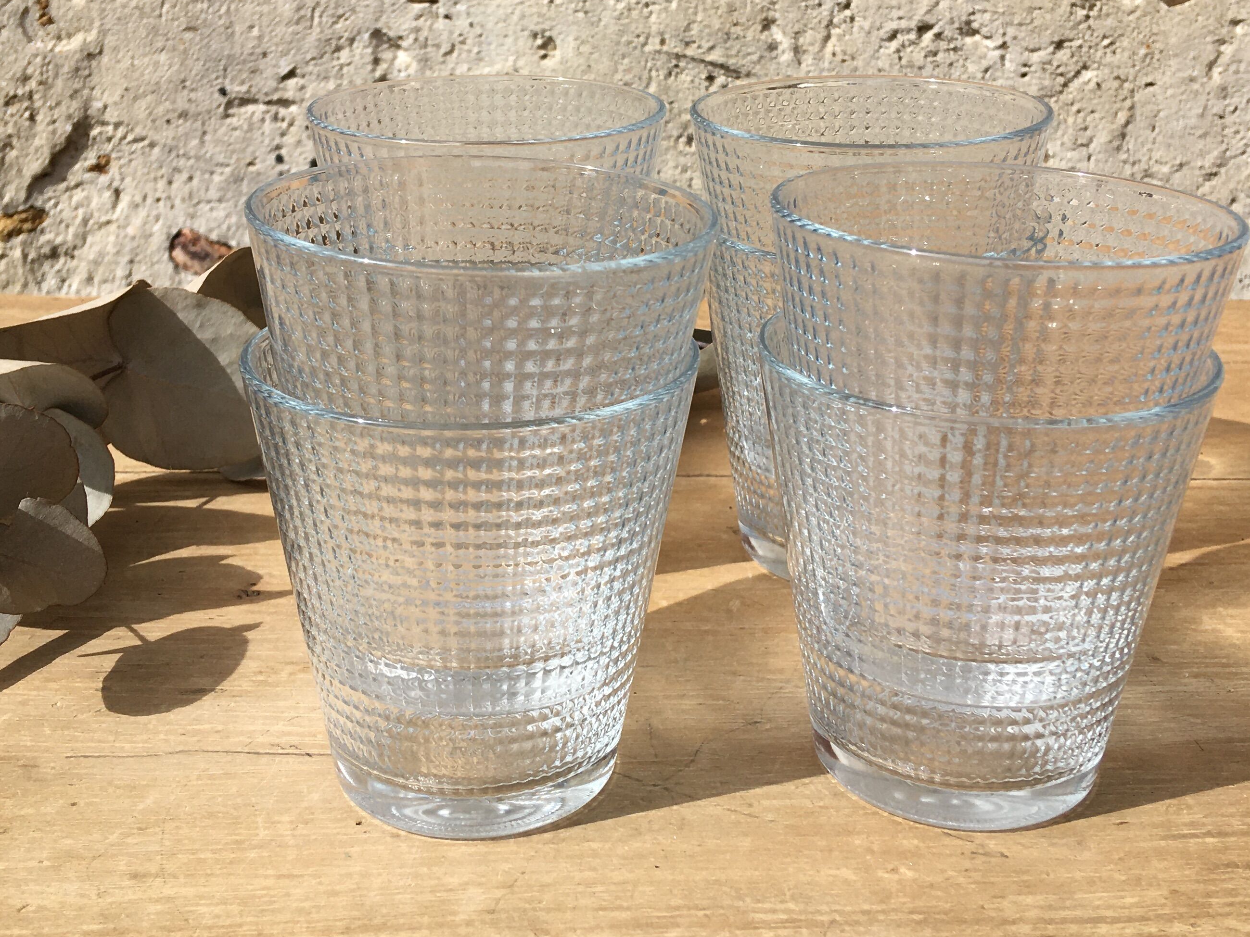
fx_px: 1625
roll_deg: -0.9
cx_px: 615
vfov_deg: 32.0
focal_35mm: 45
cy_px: 338
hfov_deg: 42.1
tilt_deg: -17.5
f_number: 2.2
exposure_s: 1/1748
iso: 25
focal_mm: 4.15
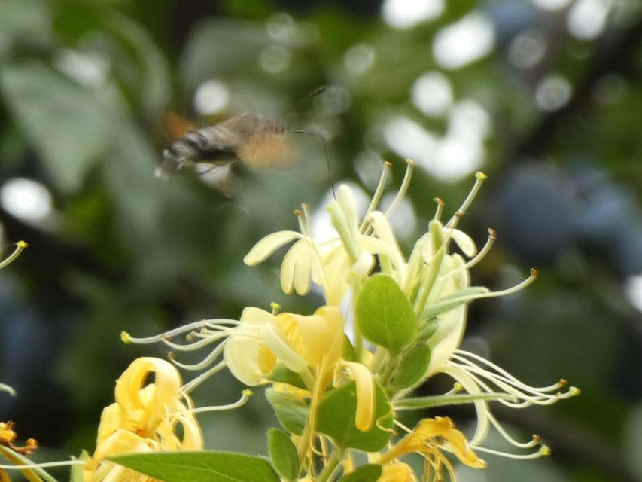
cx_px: 321
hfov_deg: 5.8
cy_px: 241
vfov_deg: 4.4
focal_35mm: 339
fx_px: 6288
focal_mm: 60.8
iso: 250
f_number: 5.6
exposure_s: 1/80
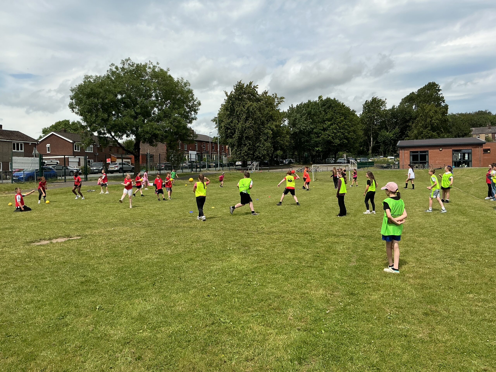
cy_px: 186
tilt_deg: -1.5
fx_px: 416
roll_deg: +1.6
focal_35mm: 29
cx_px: 248
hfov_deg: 61.7
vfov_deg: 48.2
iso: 25
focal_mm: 3
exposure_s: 1/2427
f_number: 1.8
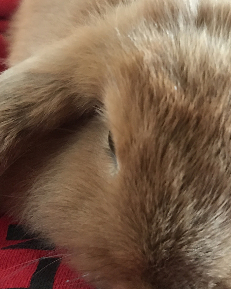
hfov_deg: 30.1
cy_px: 137
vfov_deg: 37.3
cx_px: 147
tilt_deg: -57.2
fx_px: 427
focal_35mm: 50
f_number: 1.8
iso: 100
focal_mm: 3.99
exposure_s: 1/15
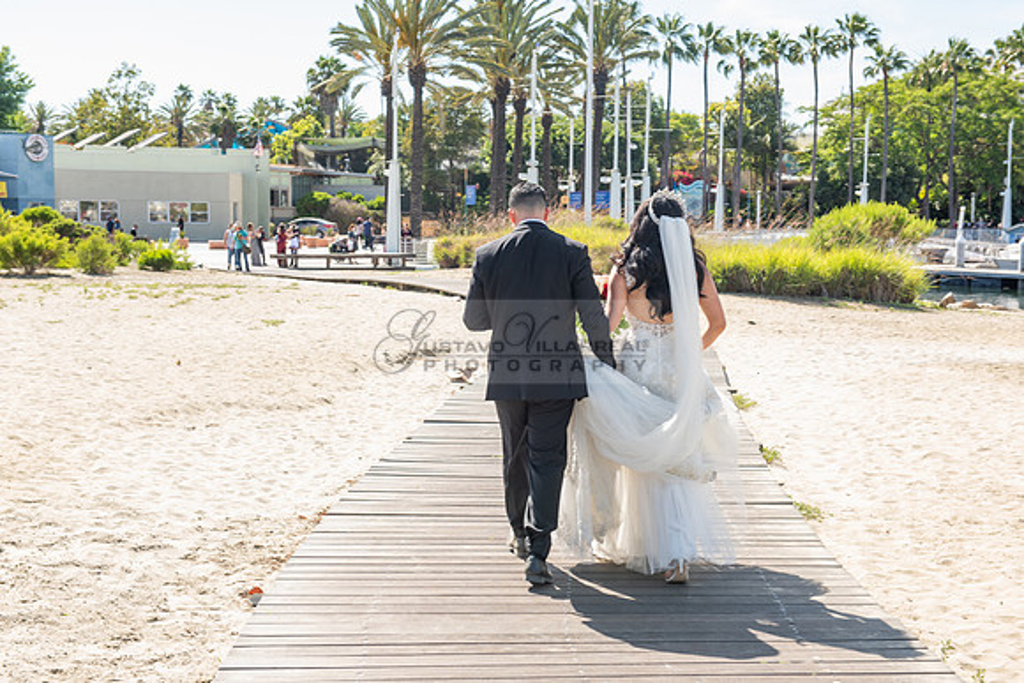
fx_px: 1565
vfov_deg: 24.6
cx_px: 512
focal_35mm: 55
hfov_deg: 36.2
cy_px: 342
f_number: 8
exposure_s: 1/200
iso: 200
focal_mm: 55
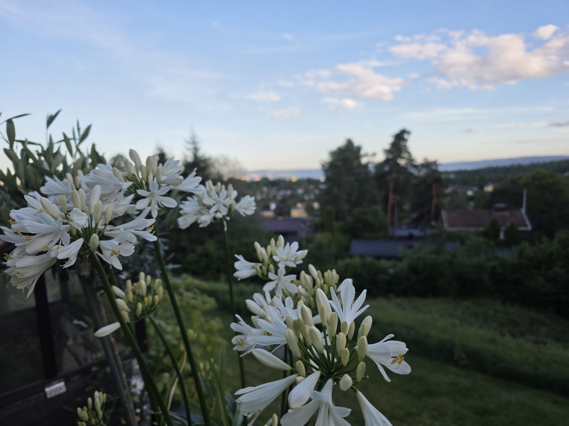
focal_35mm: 23
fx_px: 378
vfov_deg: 58.9
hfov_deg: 73.9
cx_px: 284
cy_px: 213
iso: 80
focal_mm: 6.3
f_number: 1.7
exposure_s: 1/1946
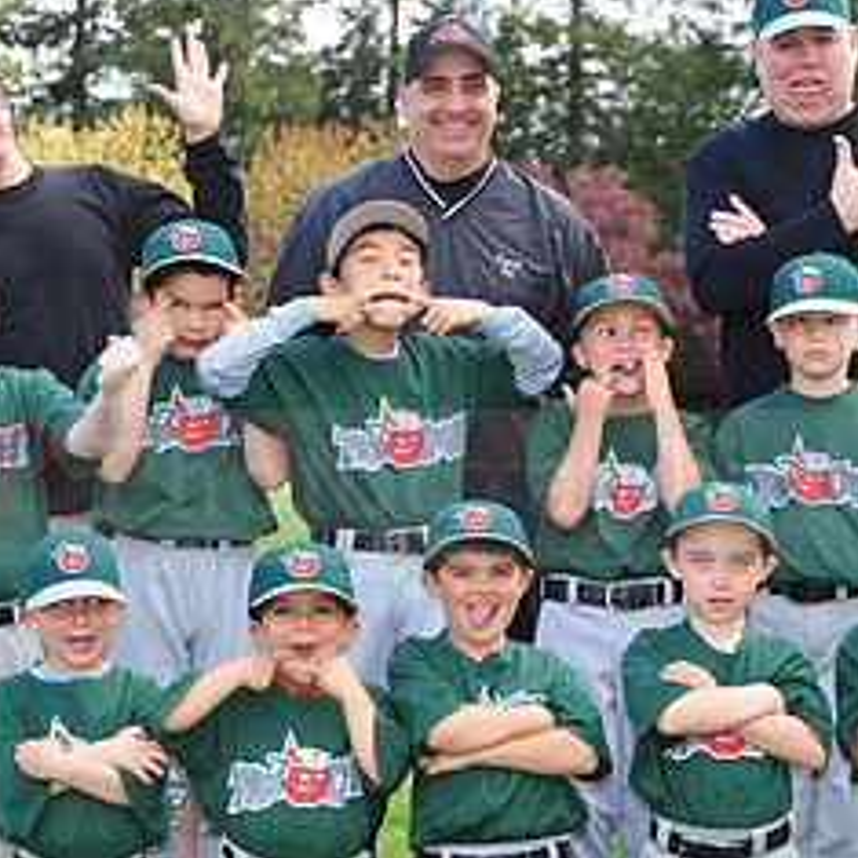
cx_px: 343
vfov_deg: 10.4
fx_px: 4711
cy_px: 456
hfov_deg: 10.4
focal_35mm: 168
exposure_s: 1/320
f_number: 7.1
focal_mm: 80
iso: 400
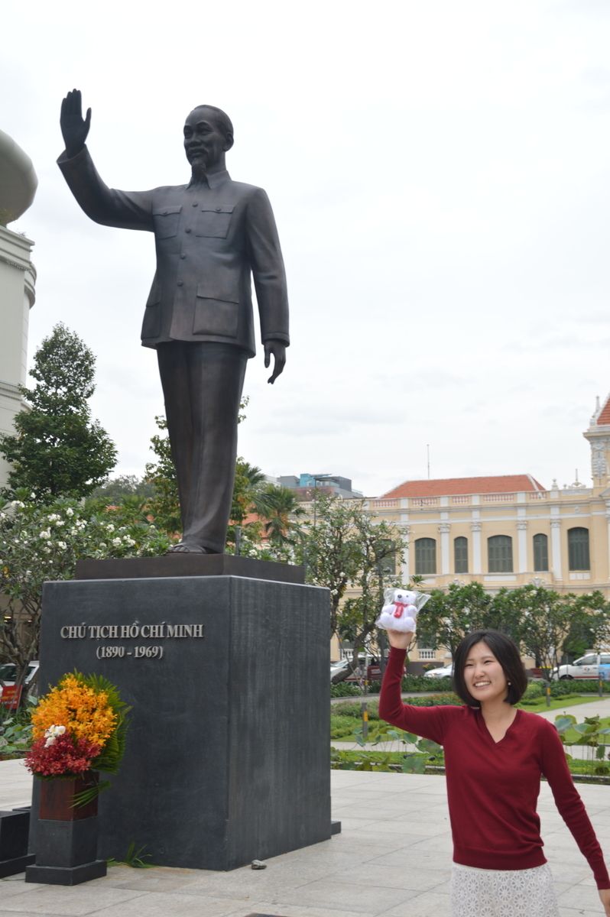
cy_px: 458
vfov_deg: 43.6
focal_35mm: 45
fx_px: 1146
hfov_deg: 29.8
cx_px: 305
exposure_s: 1/125
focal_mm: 30
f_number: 5.6
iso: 110
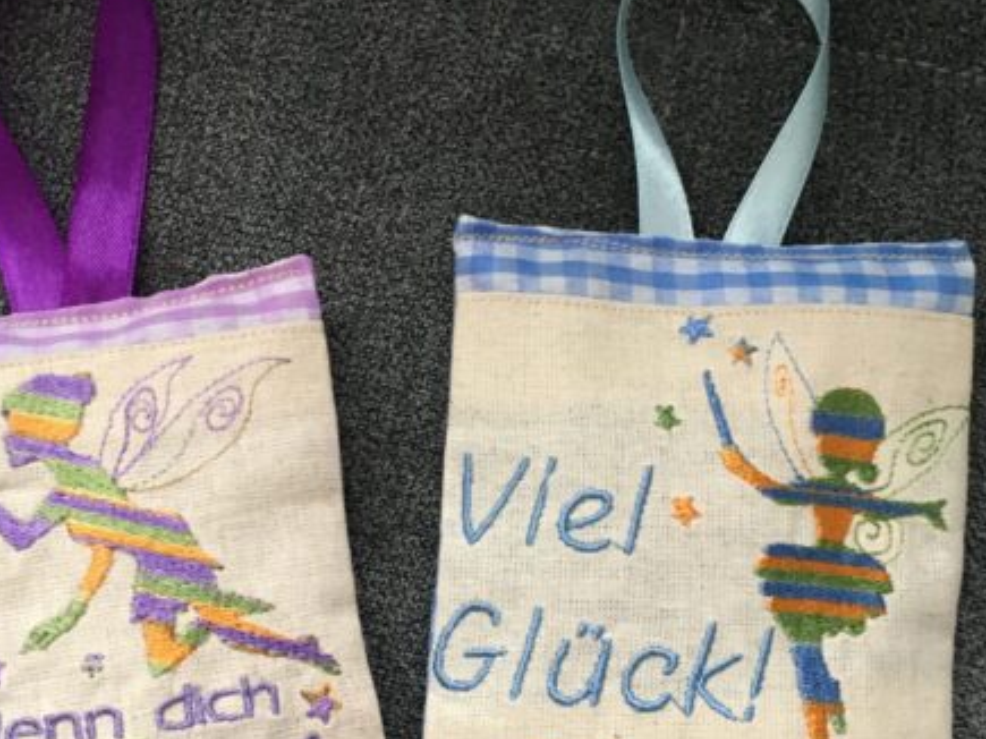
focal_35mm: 40
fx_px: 1139
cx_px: 408
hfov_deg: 46.6
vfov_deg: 35.9
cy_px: 401
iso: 200
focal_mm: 4.15
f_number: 2.2
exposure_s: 1/25
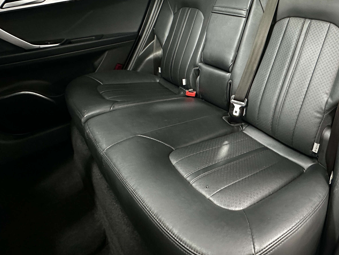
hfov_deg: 67.9
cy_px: 81
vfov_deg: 55.4
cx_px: 246
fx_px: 235
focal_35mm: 24
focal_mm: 2.22
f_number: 2.2
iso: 1000
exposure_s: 1/34
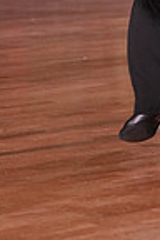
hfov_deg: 4.9
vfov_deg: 7.2
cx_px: 21
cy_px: -127
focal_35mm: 282
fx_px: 1880
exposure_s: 1/500
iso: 1600
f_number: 4
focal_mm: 70
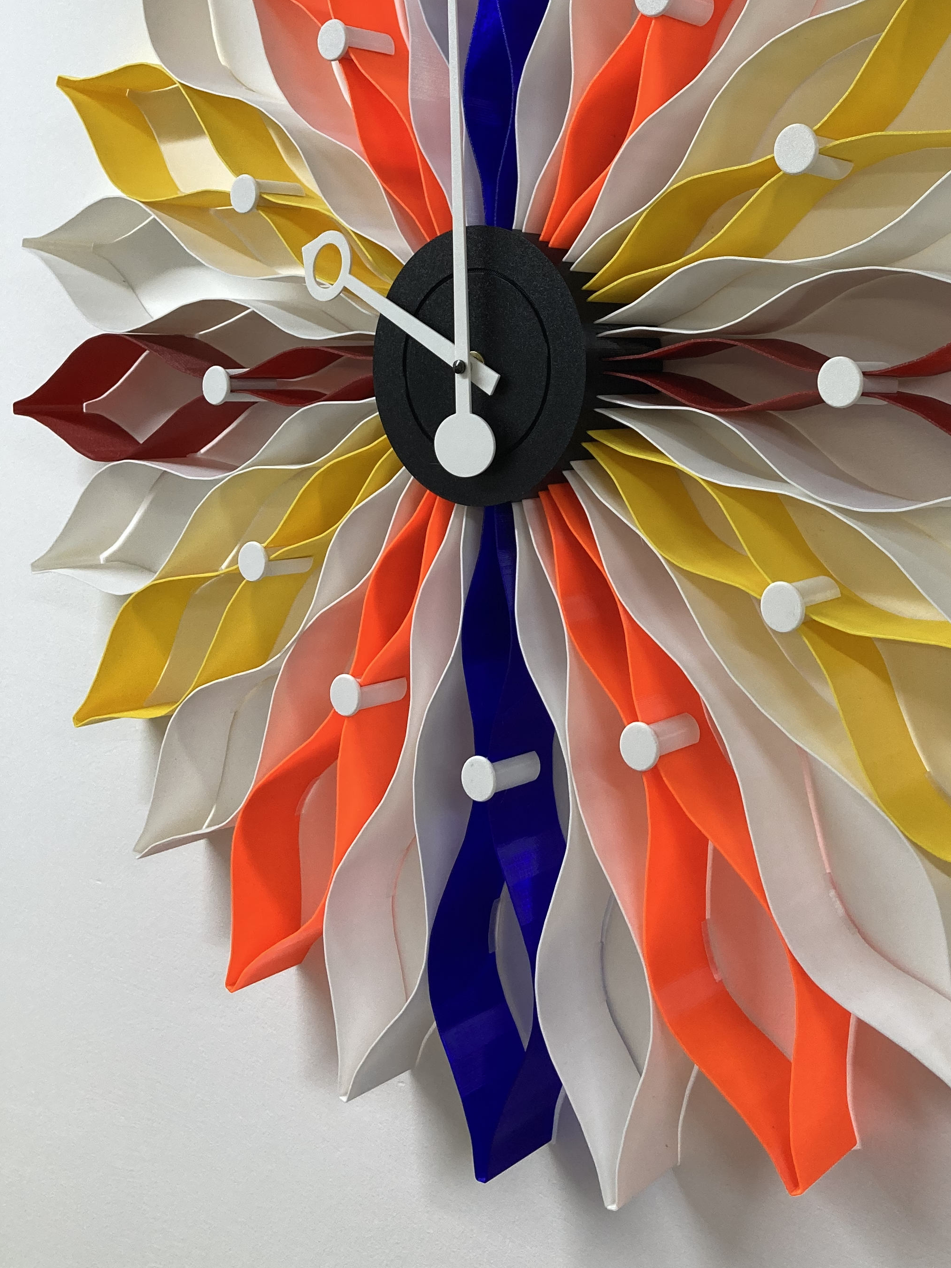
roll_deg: -1.4
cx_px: 704
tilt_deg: +1.4
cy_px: 361
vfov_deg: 43.7
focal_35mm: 42
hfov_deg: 33.7
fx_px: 1538
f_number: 1.8
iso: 64
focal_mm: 3.99
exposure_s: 1/100
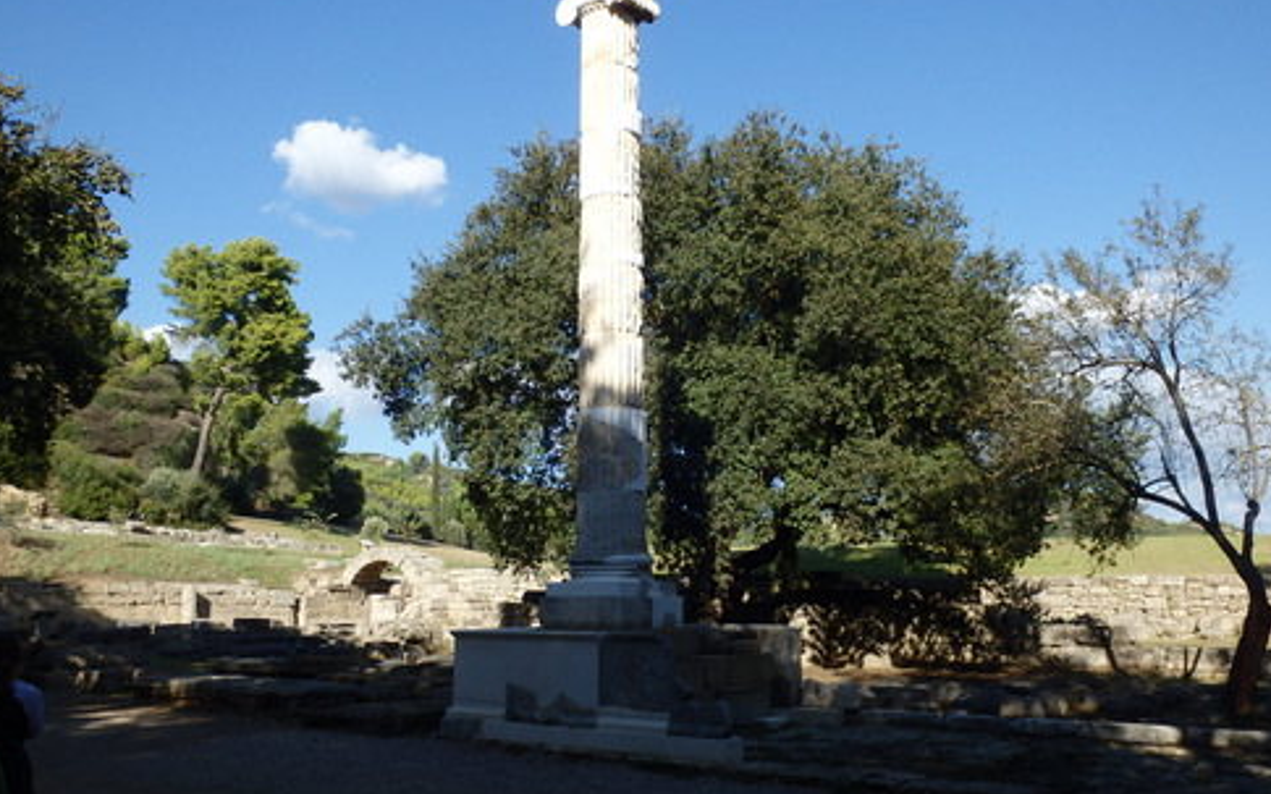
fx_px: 1212
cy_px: 413
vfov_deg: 36.3
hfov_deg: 55.3
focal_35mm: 35
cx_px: 637
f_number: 13
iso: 125
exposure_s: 1/80
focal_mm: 5.7
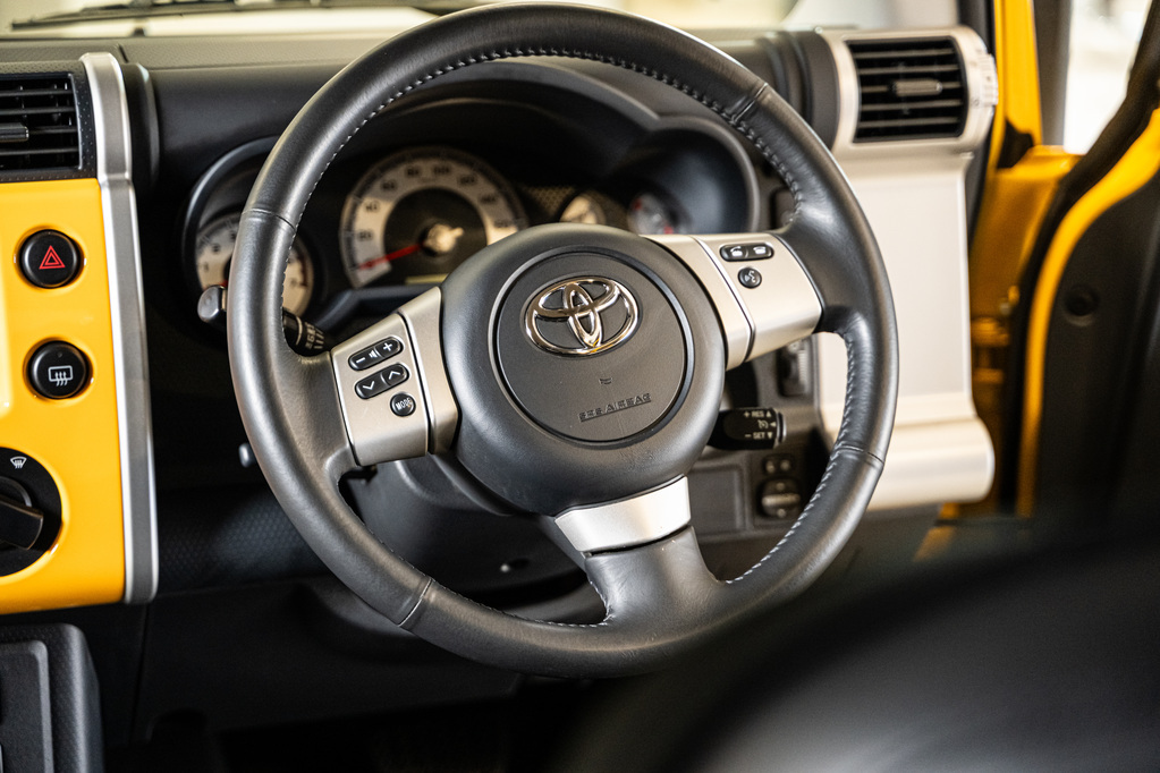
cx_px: 580
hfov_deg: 27.0
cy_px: 386
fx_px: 2416
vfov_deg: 18.2
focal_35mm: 75
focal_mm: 75
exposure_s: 1/125
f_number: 2.8
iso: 1600
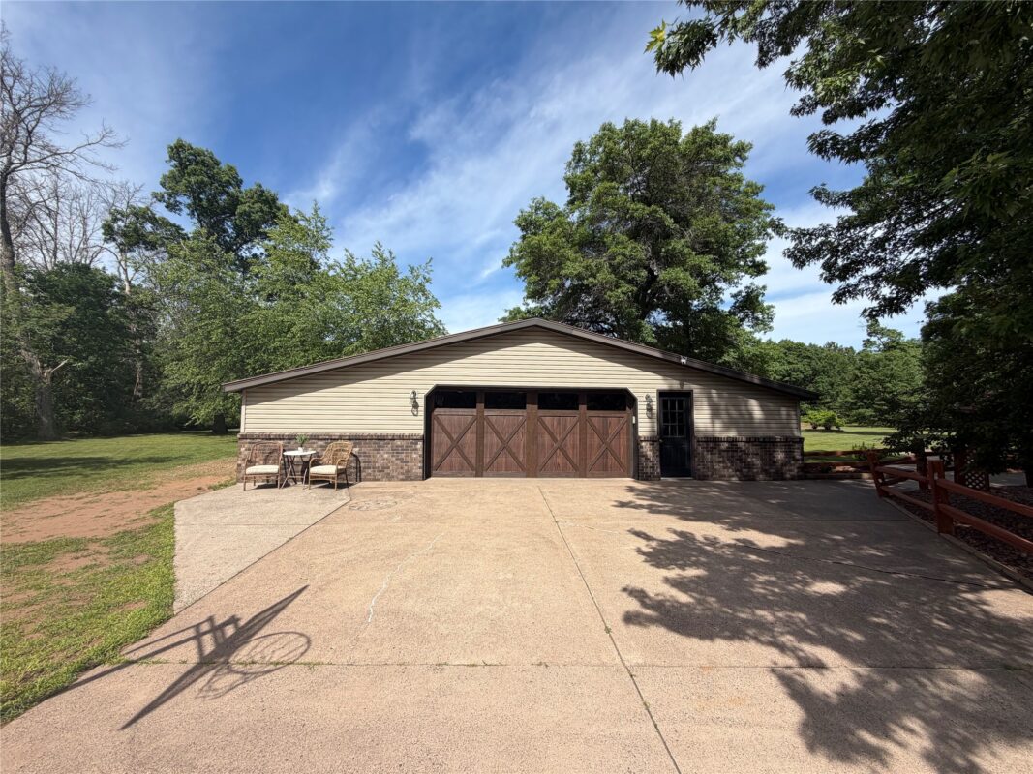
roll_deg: -0.6
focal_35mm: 14
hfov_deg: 102.1
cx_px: 516
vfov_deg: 85.7
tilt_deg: +3.2
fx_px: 418
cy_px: 387
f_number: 2.2
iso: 20
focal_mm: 2.22
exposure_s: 1/770
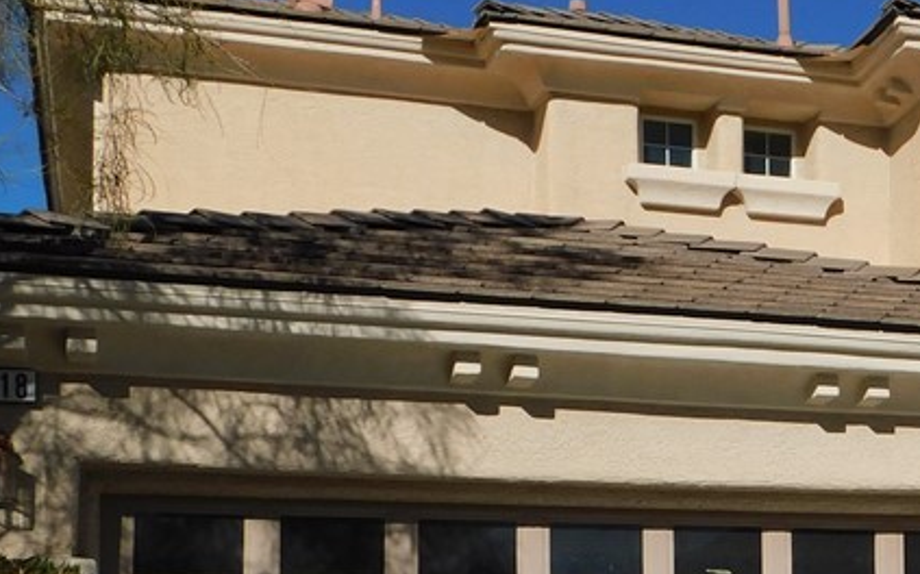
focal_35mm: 77
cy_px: 581
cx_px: 1022
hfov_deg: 24.9
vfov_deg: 16.6
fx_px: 1930
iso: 125
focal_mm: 5.3
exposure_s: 1/1000
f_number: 6.4
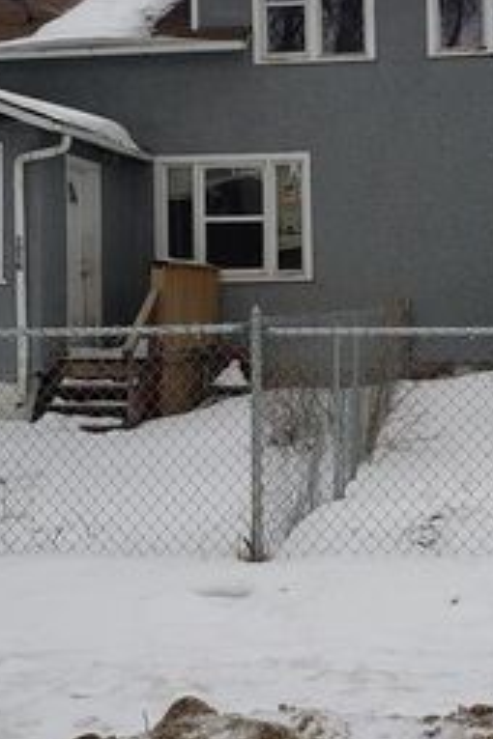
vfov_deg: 37.3
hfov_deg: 25.1
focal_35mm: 53
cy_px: 285
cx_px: 400
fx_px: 1089
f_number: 2.4
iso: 50
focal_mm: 4.3
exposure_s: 1/195
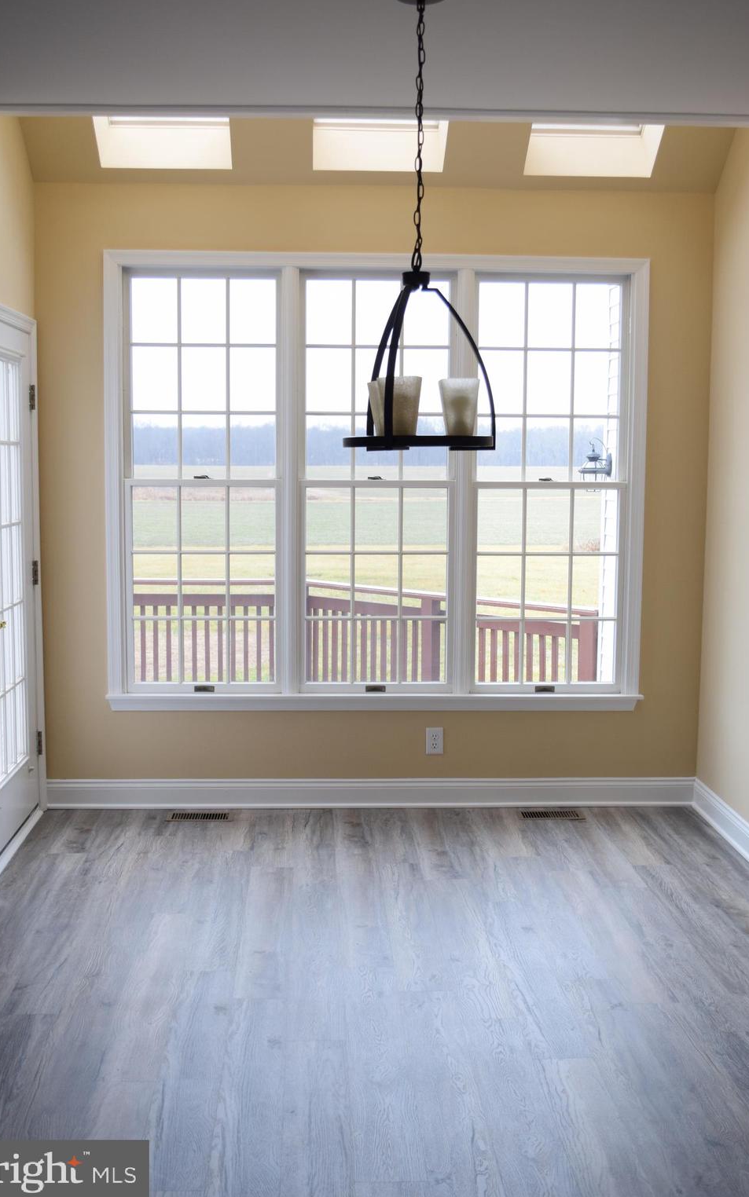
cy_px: 601
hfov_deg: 33.2
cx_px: 355
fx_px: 1257
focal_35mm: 39
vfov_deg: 50.9
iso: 400
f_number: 5
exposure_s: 1/100
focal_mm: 25
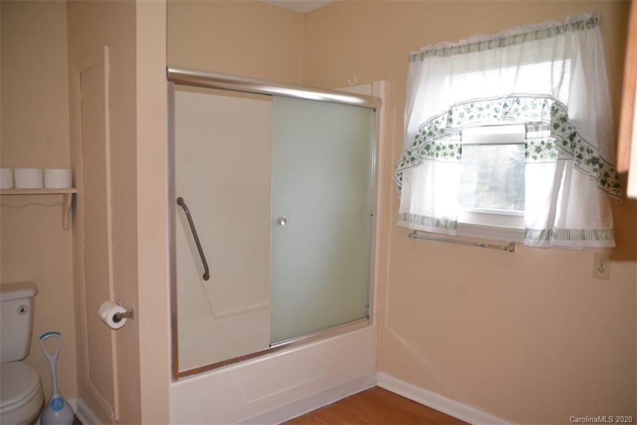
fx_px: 495
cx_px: 318
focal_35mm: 28
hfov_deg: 65.5
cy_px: 212
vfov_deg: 46.4
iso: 400
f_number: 3.8
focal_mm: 28
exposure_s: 1/80
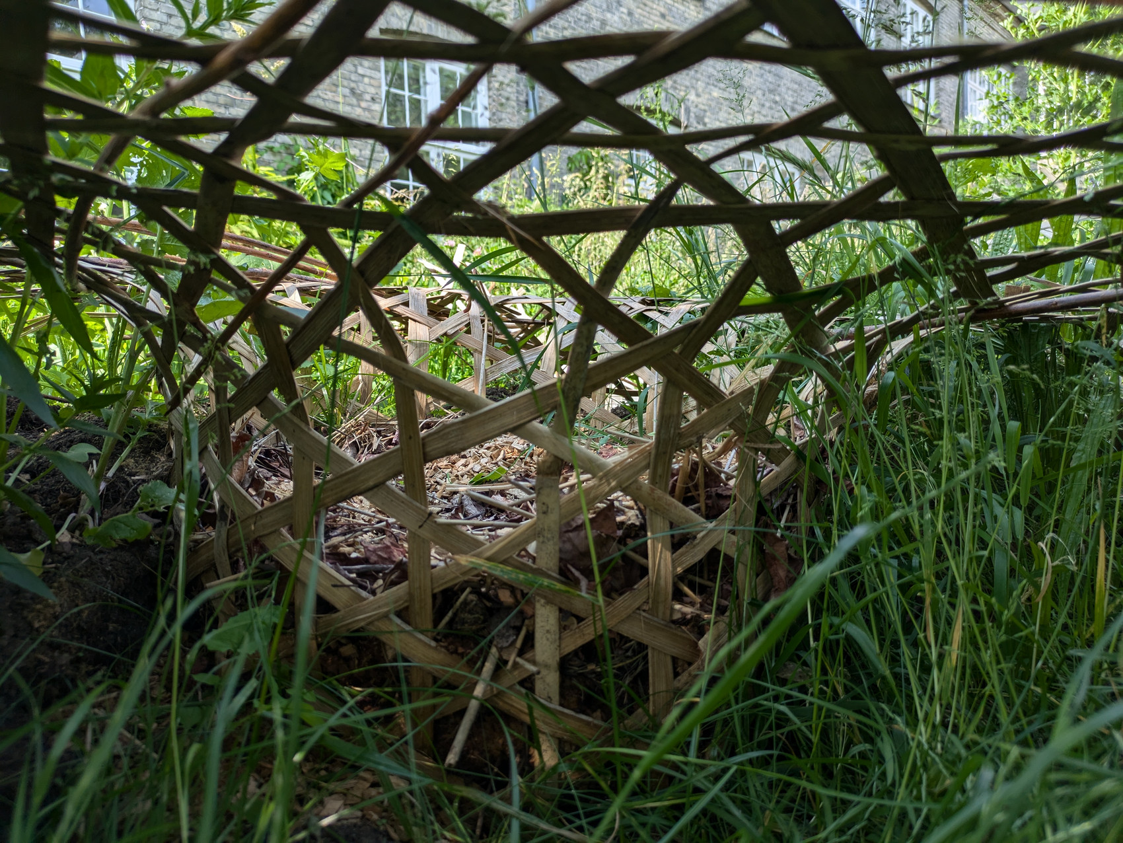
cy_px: 422
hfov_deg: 69.4
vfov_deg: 54.9
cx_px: 562
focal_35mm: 25
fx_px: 811
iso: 39
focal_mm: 5.43
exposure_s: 1/421
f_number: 1.89
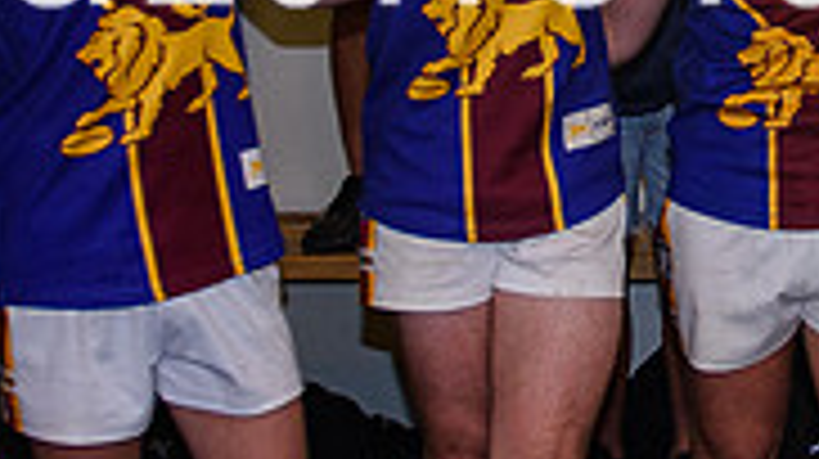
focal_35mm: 99
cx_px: 902
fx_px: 2148
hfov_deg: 20.6
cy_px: -104
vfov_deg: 11.9
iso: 320
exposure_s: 1/160
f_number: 2.8
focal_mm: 16
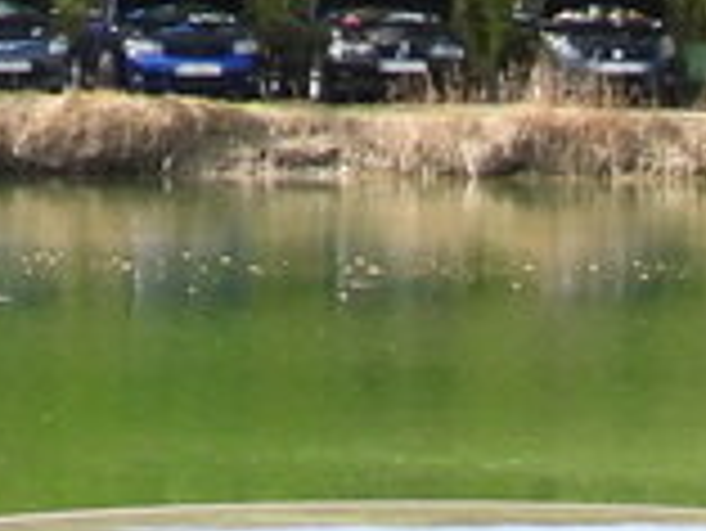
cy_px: 1948
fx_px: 7327
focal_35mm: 359
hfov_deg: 5.4
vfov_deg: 3.9
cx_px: 1475
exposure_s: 1/320
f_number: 3.2
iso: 100
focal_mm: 8.5
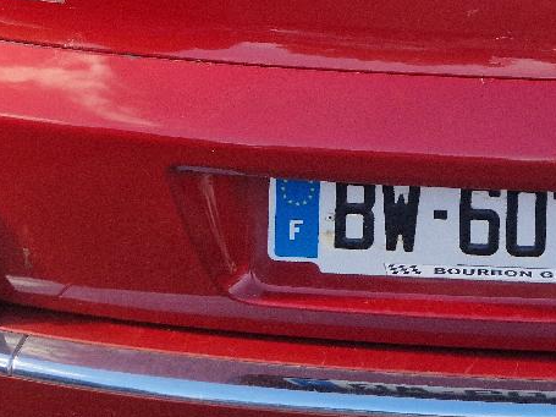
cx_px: 546
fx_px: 1461
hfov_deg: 20.9
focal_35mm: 91
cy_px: -84
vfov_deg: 15.6
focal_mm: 5.4
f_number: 1.8
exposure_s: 1/526
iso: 50
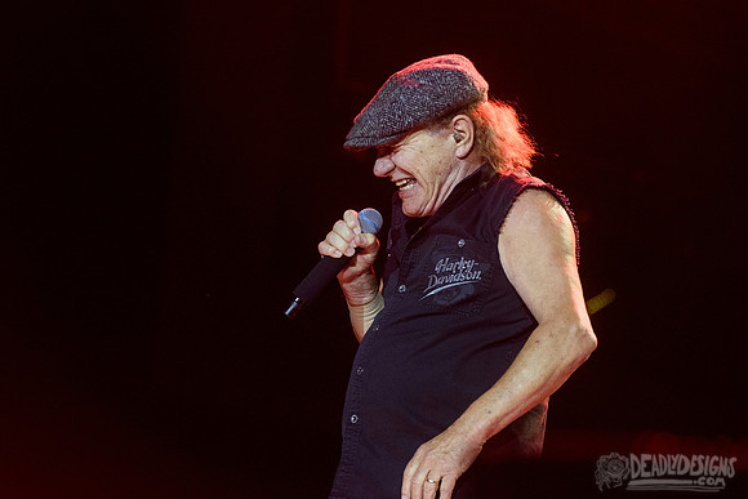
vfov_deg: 7.7
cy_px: 168
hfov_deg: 11.5
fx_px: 3725
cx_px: 344
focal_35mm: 179
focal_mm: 135
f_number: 4
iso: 2500
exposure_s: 1/800
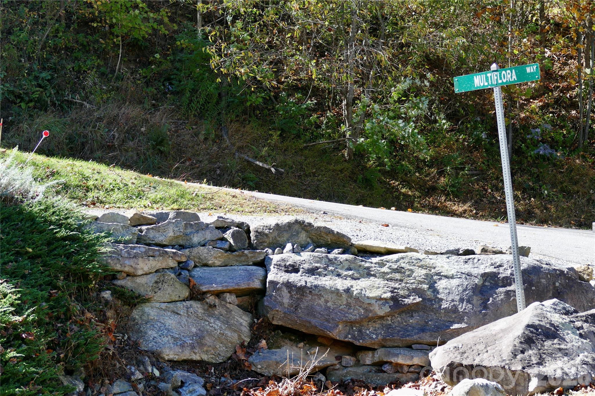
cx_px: 298
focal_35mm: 76
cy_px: 198
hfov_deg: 26.7
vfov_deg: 17.9
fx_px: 1256
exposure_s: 1/250
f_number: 3.7
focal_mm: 27.88
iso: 125
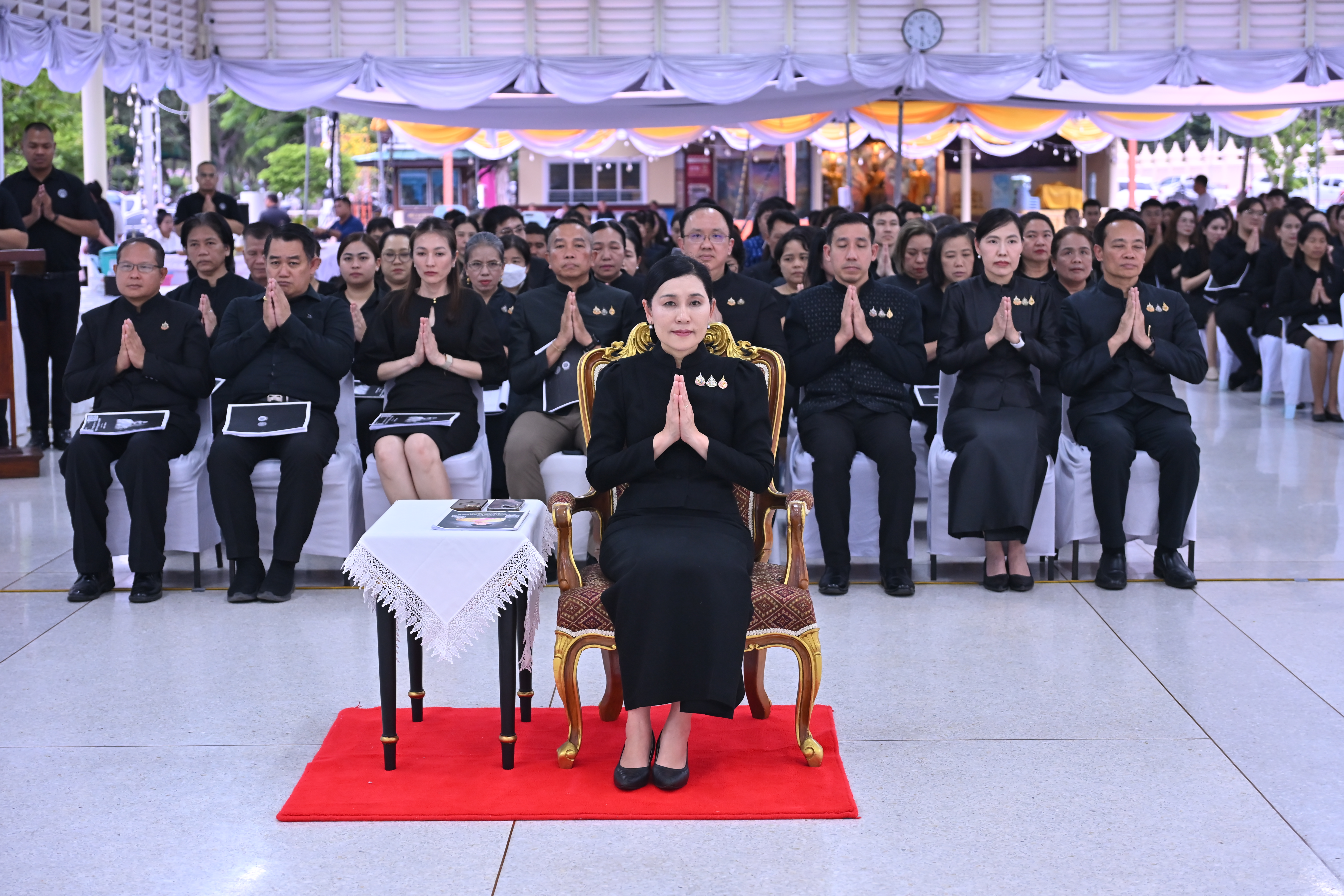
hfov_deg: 35.1
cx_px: 672
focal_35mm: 57
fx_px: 2128
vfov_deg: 23.8
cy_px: 448
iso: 1250
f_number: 4
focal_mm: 57
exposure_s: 1/250
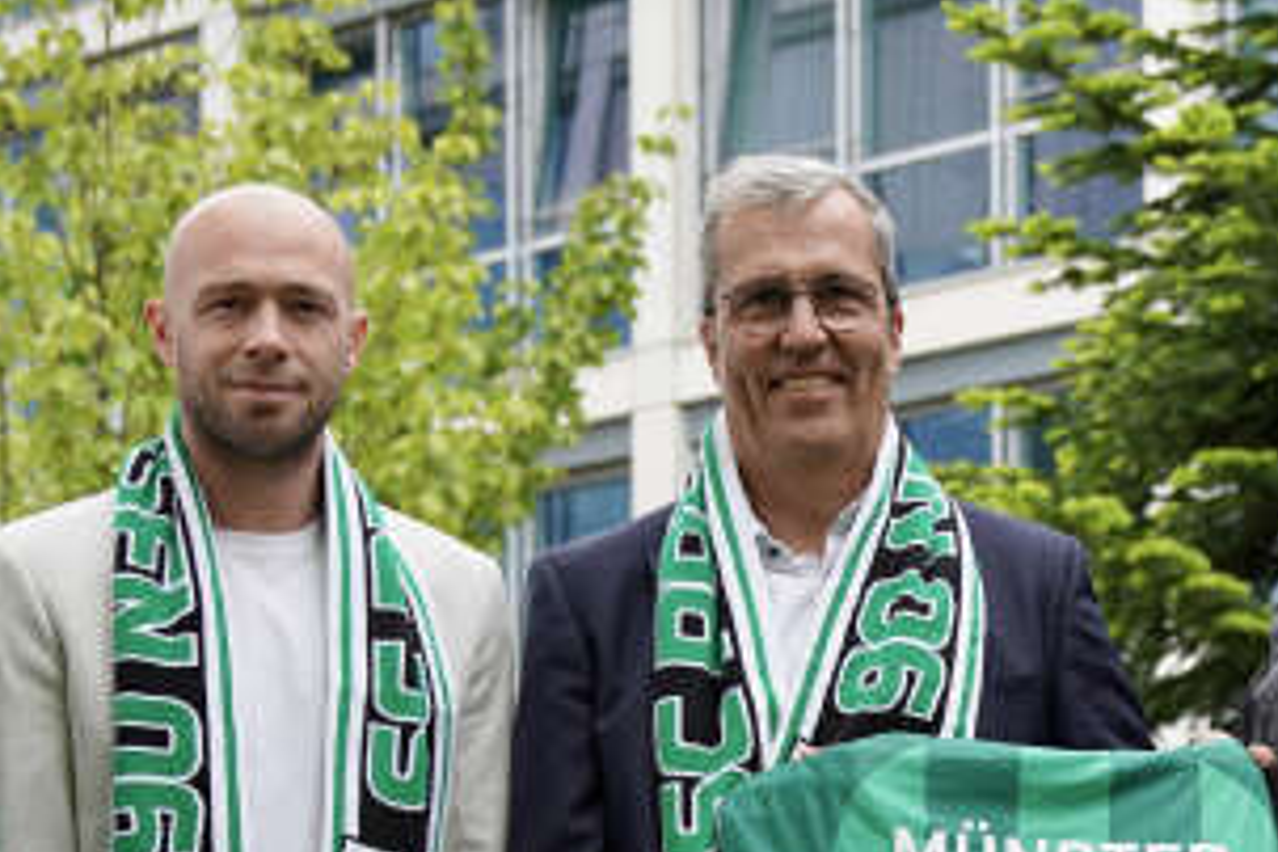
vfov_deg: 10.3
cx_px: 911
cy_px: 1234
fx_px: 4579
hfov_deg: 15.8
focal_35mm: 129
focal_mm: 42
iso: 100
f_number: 4
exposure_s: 1/250
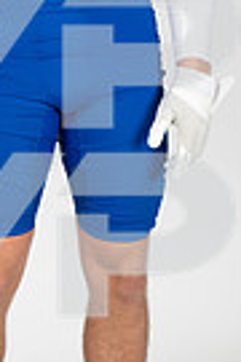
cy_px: 48
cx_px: 32
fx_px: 1878
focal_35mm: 187
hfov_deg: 7.3
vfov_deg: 10.9
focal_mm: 56
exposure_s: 1/400
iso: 250
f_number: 7.1
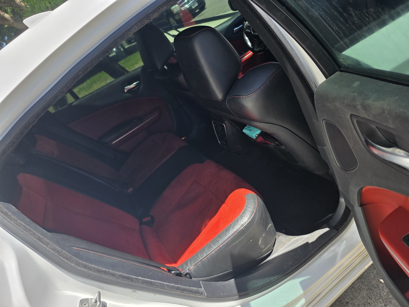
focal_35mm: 23
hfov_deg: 73.9
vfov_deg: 58.9
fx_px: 272
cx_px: 204
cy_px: 154
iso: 80
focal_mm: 6.3
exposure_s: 1/2222
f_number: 1.7
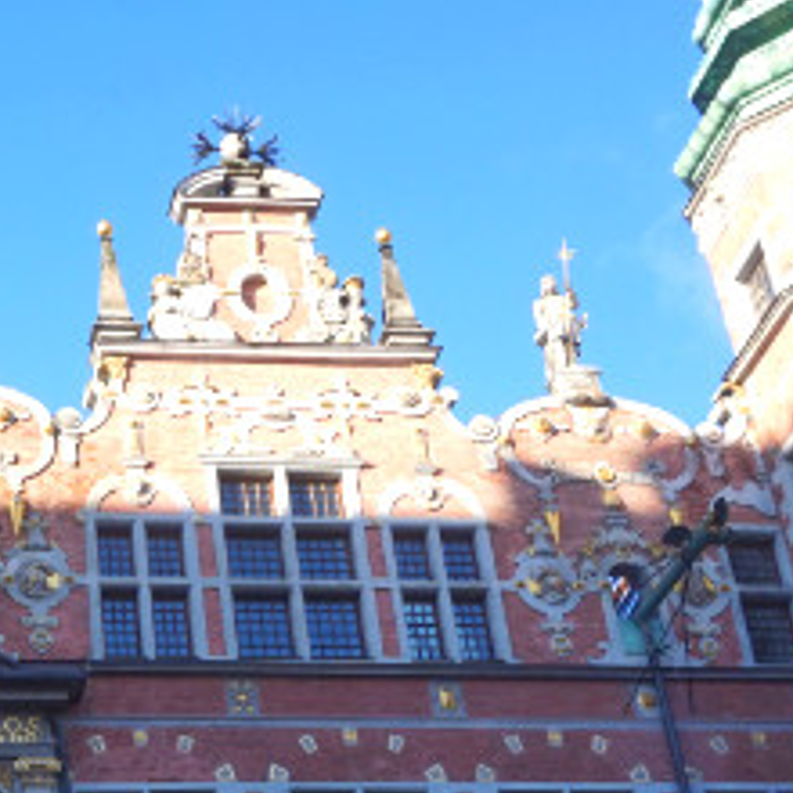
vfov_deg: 23.0
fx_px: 1918
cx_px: -76
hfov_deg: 22.1
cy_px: 643
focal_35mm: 74
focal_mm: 16
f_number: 10
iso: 100
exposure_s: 1/80
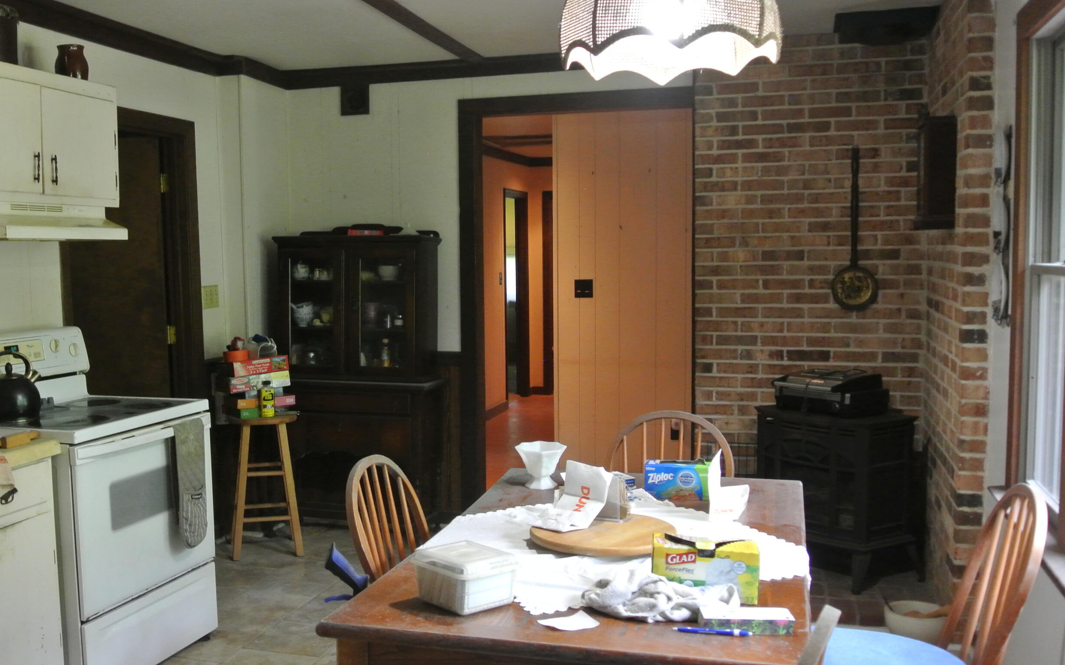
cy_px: 375
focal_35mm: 36
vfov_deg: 35.3
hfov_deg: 53.8
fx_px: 1045
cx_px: 452
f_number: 3.5
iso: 800
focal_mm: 11
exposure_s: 1/30
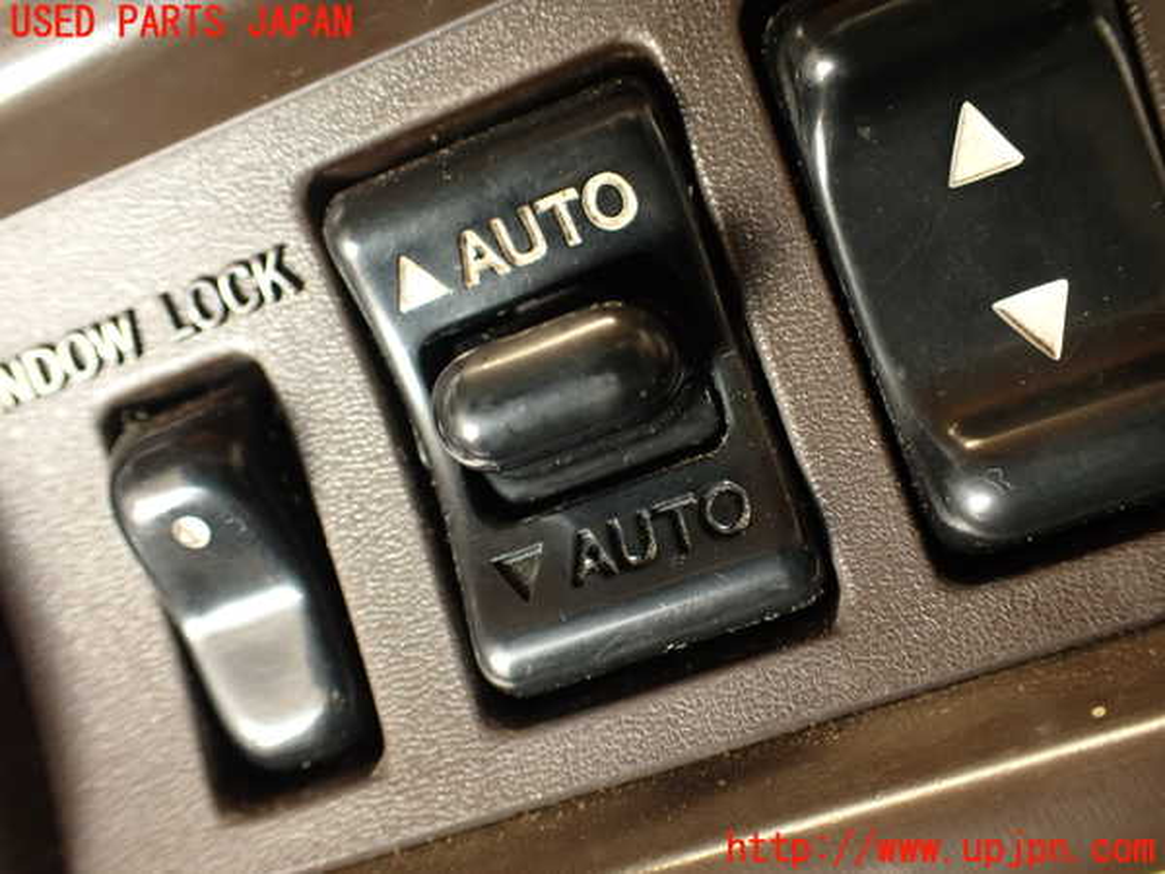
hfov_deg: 56.8
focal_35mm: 32
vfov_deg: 44.2
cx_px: 582
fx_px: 1077
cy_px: 437
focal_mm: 5.79
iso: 250
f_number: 2.4
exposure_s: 1/30
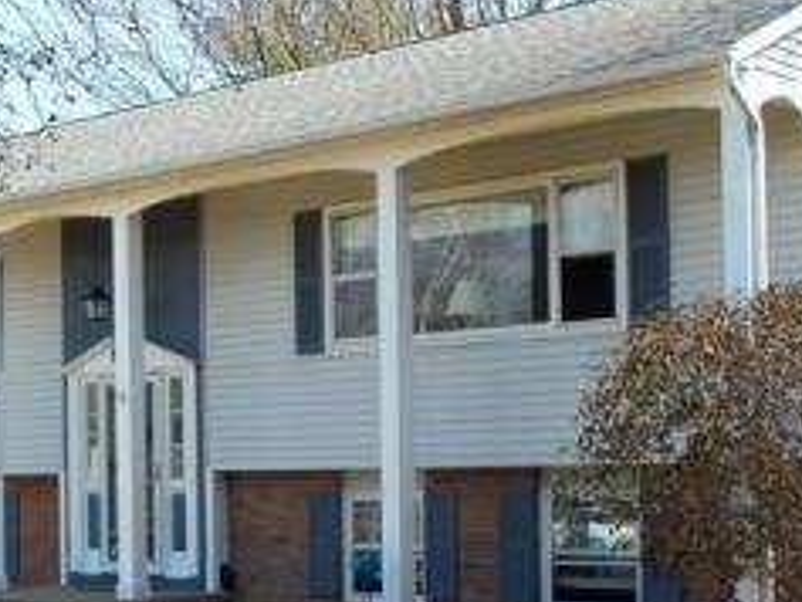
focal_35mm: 71
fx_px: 1646
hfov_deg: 27.2
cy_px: 446
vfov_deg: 20.6
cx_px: 257
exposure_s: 1/320
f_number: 3.4
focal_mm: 5.2
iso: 80
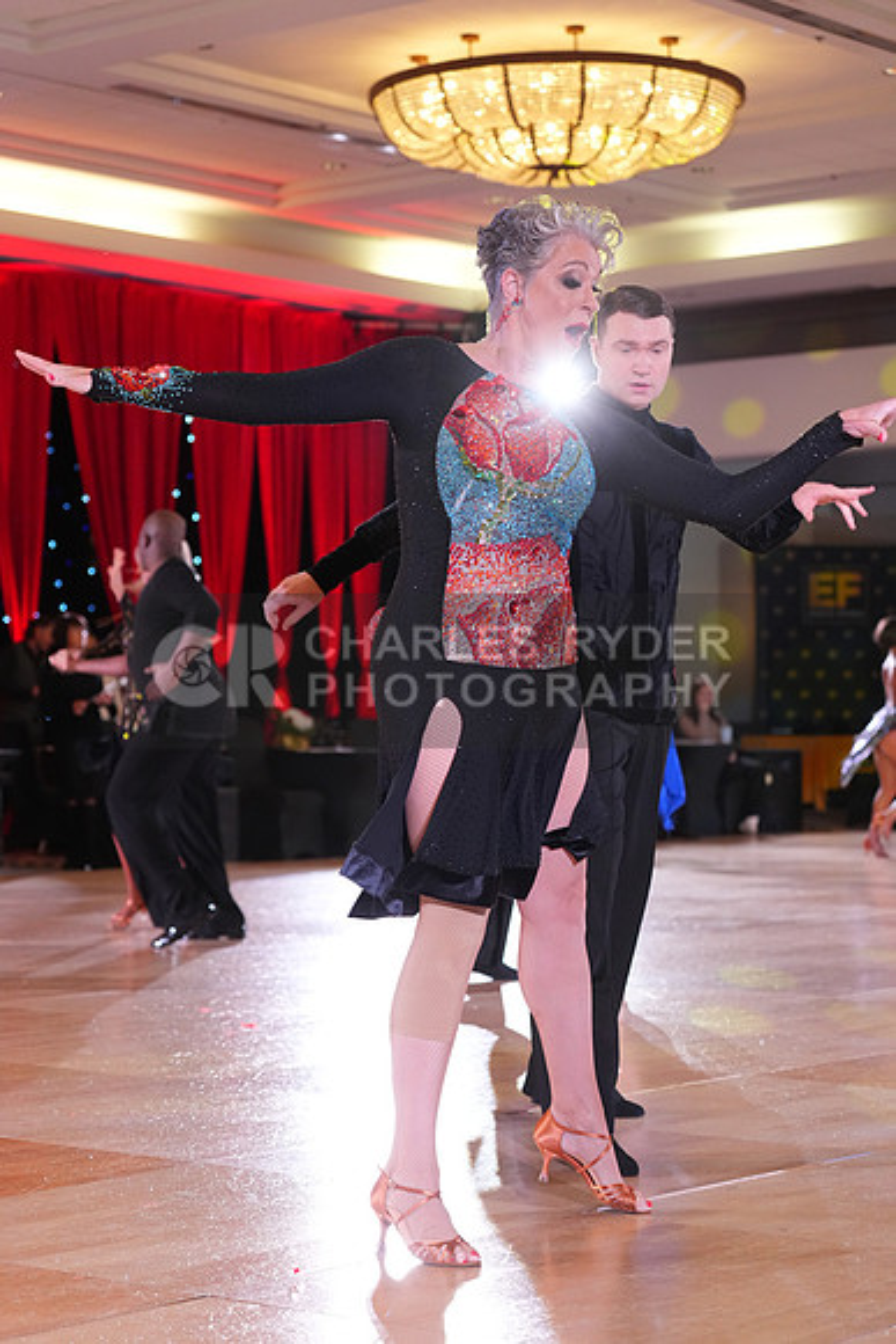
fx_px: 2798
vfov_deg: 27.0
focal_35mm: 75
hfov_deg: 18.2
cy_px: 672
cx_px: 448
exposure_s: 1/250
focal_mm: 75
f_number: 4
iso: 3200
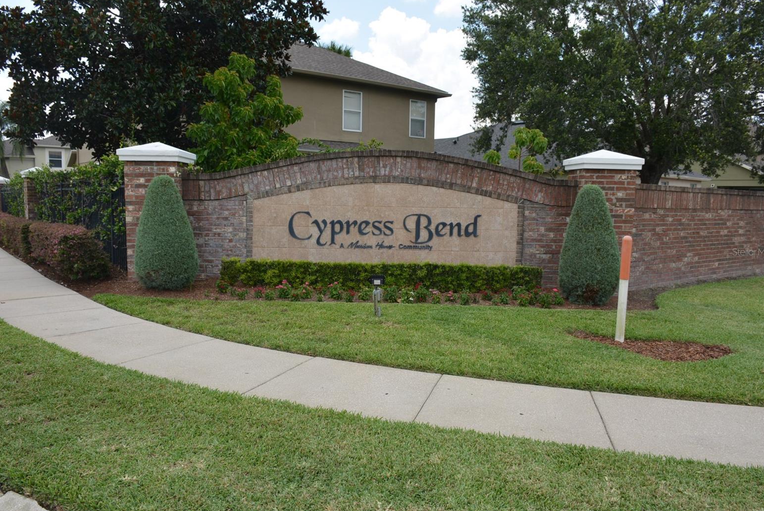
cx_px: 380
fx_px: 595
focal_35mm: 28
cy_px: 252
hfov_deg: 65.4
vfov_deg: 46.5
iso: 160
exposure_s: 1/250
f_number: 8
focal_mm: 18
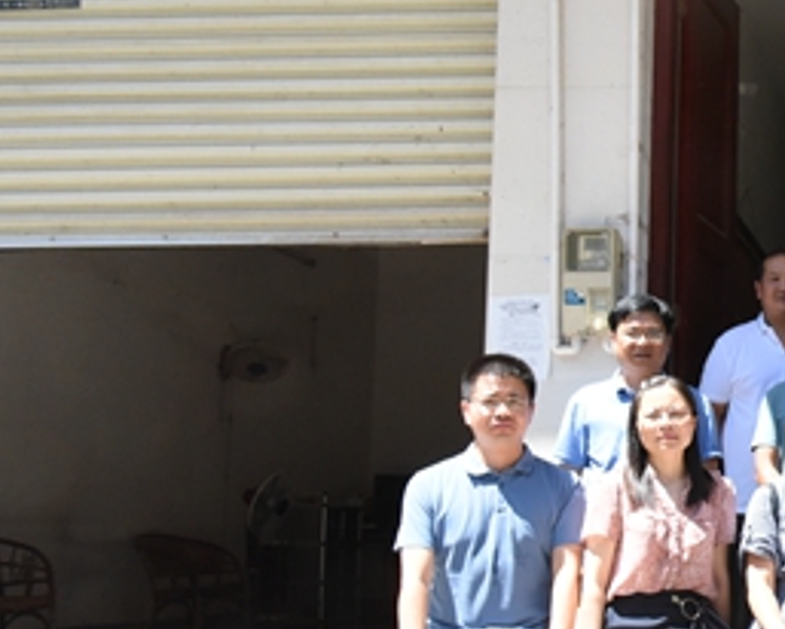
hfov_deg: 28.9
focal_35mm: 56
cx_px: 947
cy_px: 408
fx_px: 1302
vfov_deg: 27.0
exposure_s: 1/800
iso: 4000
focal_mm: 24
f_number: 14
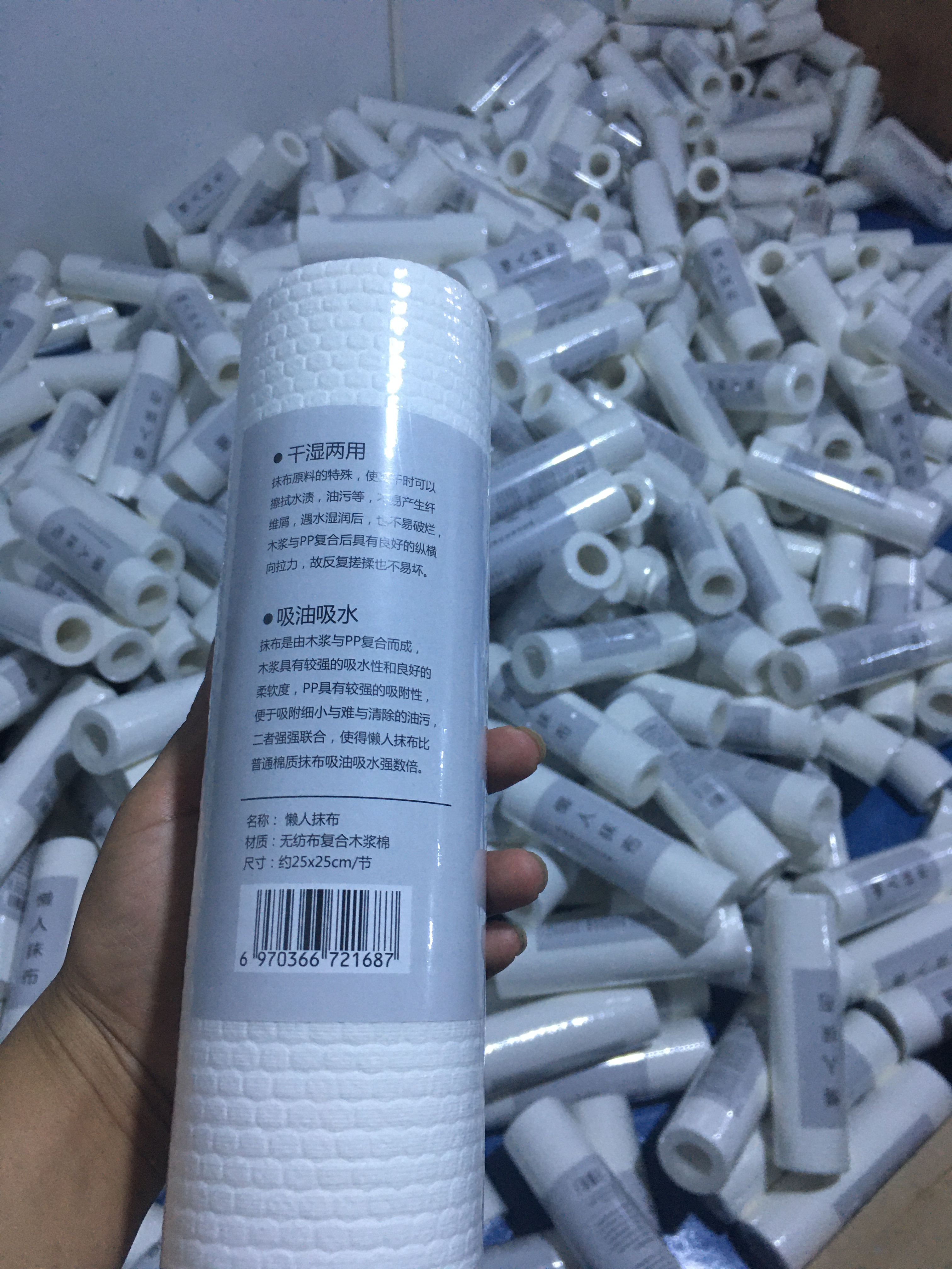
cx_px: 476
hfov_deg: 48.2
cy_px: 634
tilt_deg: -49.8
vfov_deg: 61.7
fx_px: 1063
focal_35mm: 29
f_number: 2.2
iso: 64
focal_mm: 4.15
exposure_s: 1/17
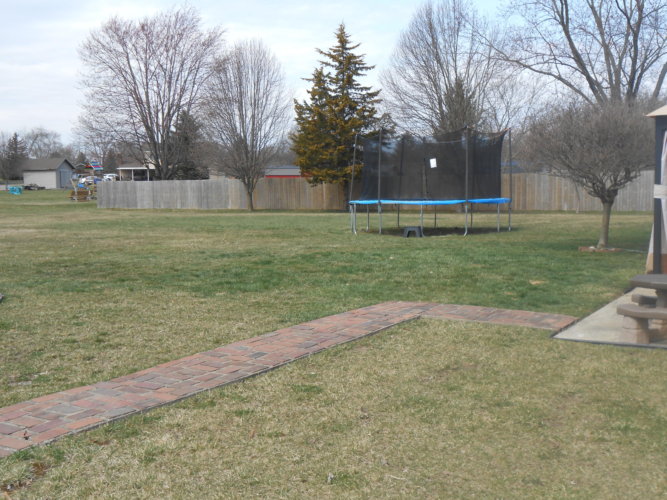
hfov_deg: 42.9
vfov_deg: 32.9
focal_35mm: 44
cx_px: 334
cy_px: 250
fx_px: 848
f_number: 4.5
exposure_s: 1/320
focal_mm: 7.8
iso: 80
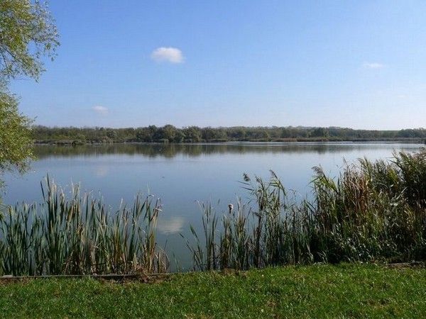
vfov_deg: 40.7
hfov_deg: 52.6
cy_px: 160
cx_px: 213
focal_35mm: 35
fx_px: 431
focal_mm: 7.4
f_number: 6.3
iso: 100
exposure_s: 1/500
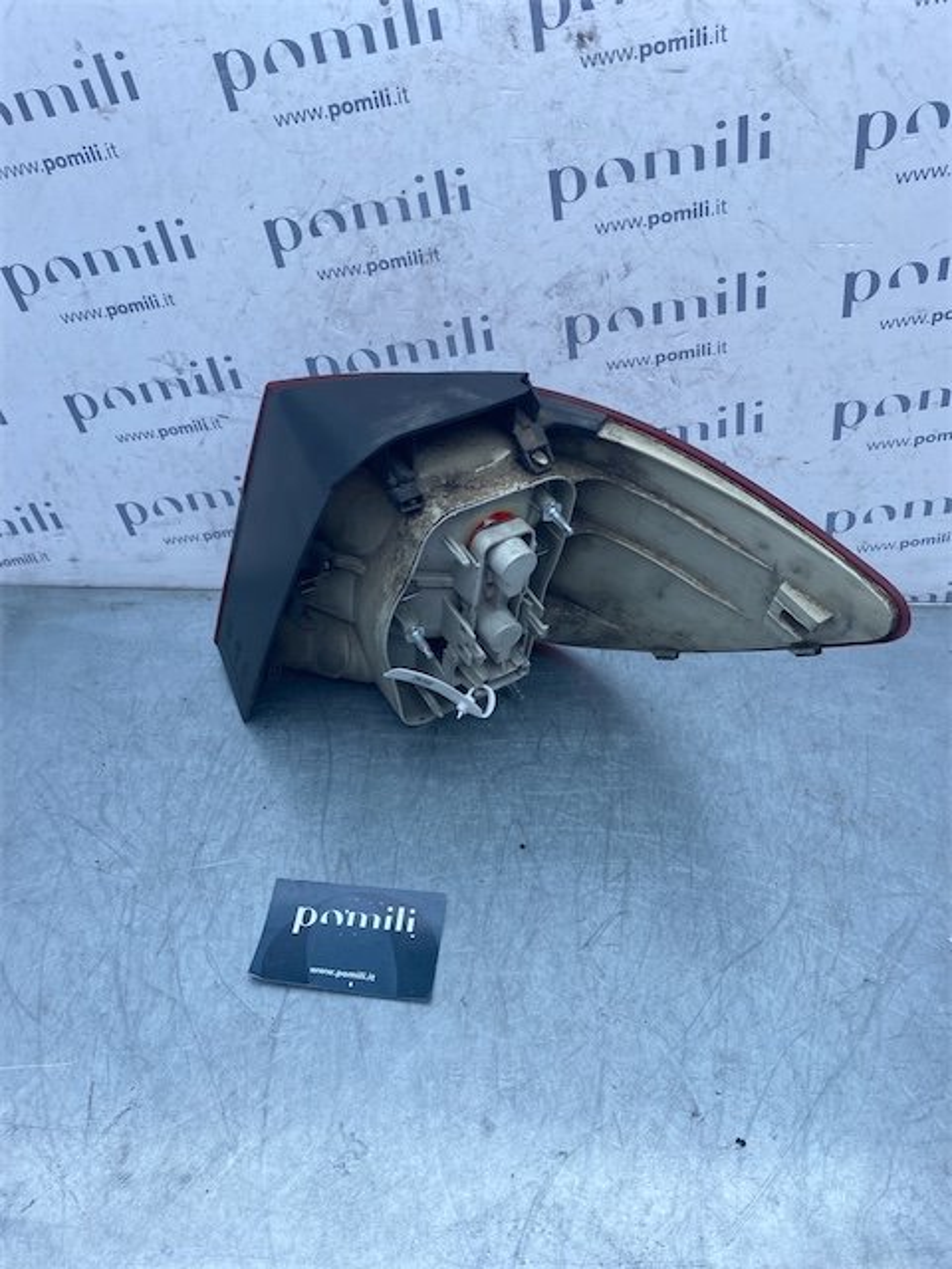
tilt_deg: -41.9
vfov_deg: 67.3
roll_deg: +0.6
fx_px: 953
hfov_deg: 53.1
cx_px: 476
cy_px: 634
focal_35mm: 26
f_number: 1.8
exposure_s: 1/877
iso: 32
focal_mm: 4.25
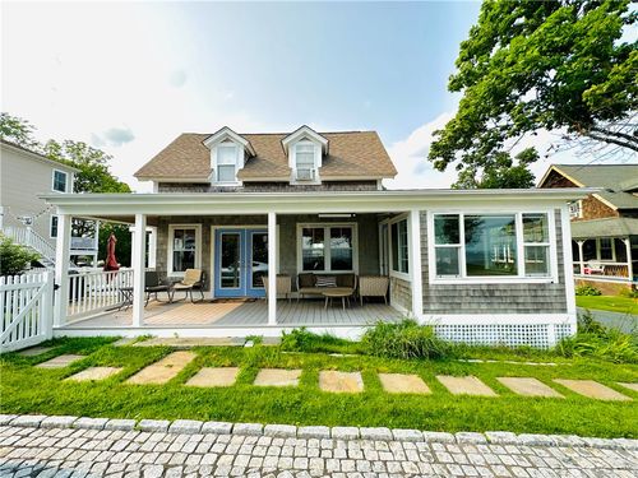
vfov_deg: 85.7
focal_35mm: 14
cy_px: 239
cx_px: 319
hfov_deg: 102.1
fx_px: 258
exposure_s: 1/836
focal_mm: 2.22
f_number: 2.2
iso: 40
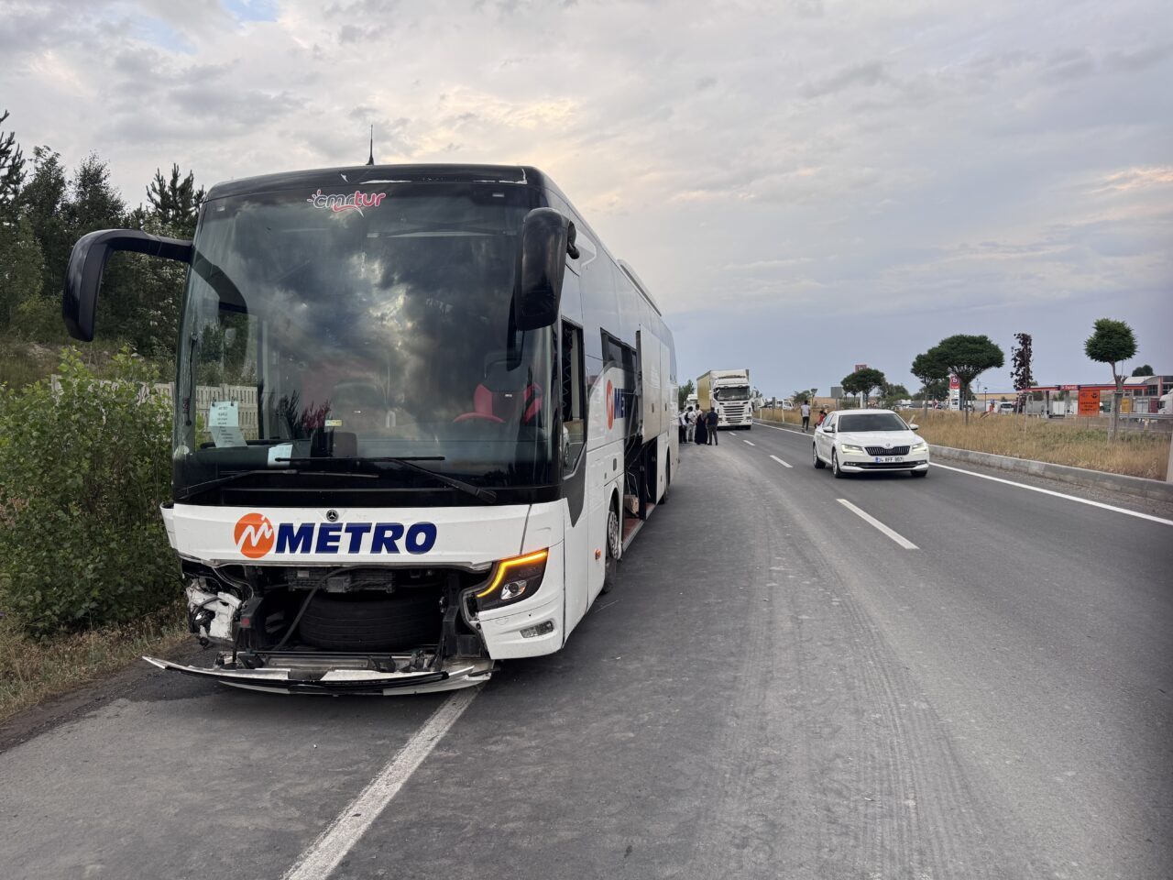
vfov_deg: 56.8
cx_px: 586
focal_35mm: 24
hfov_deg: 71.6
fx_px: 813
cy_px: 440
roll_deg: +0.5
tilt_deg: -3.5
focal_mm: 6.76
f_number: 1.78
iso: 80
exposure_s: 1/296
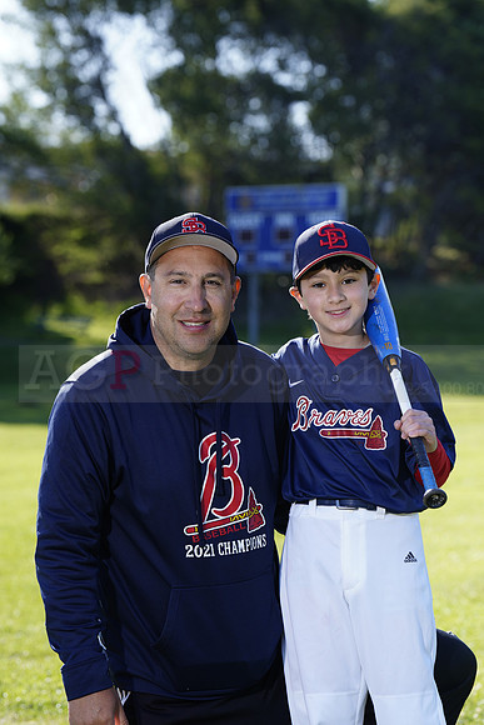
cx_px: 242
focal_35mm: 121
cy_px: 362
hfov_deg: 11.3
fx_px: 2439
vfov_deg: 16.9
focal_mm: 121
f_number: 5
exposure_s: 1/250
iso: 100
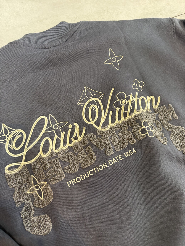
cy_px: 123
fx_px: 171
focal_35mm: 24
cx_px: 92
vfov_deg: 71.6
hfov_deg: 56.8
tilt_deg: -73.8
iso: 200
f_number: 1.78
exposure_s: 1/100
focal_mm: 6.76
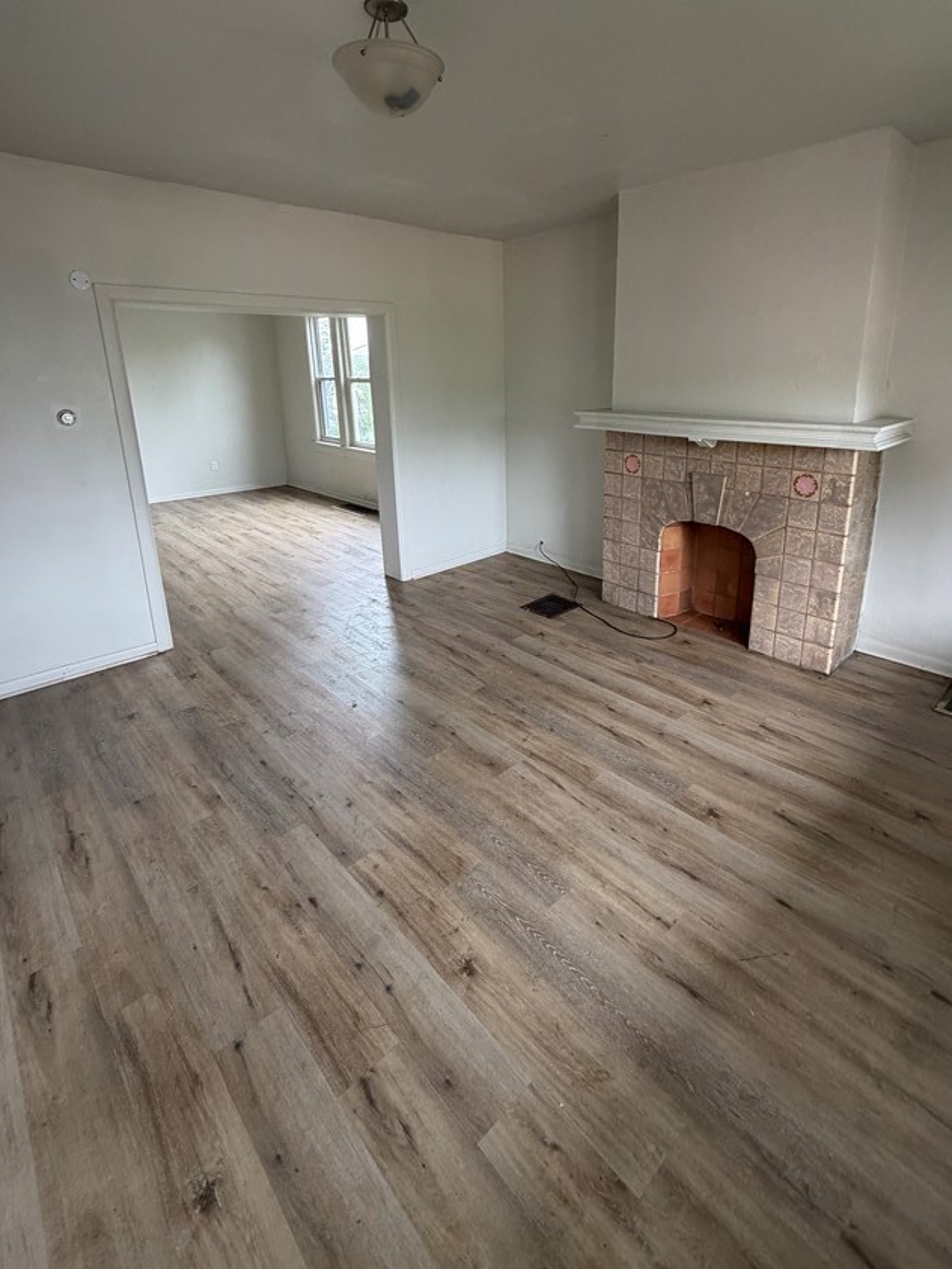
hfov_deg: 74.6
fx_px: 624
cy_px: 528
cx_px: 514
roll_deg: +2.2
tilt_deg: -14.4
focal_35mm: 17
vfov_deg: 90.2
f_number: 2.2
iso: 250
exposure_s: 1/121
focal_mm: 2.22
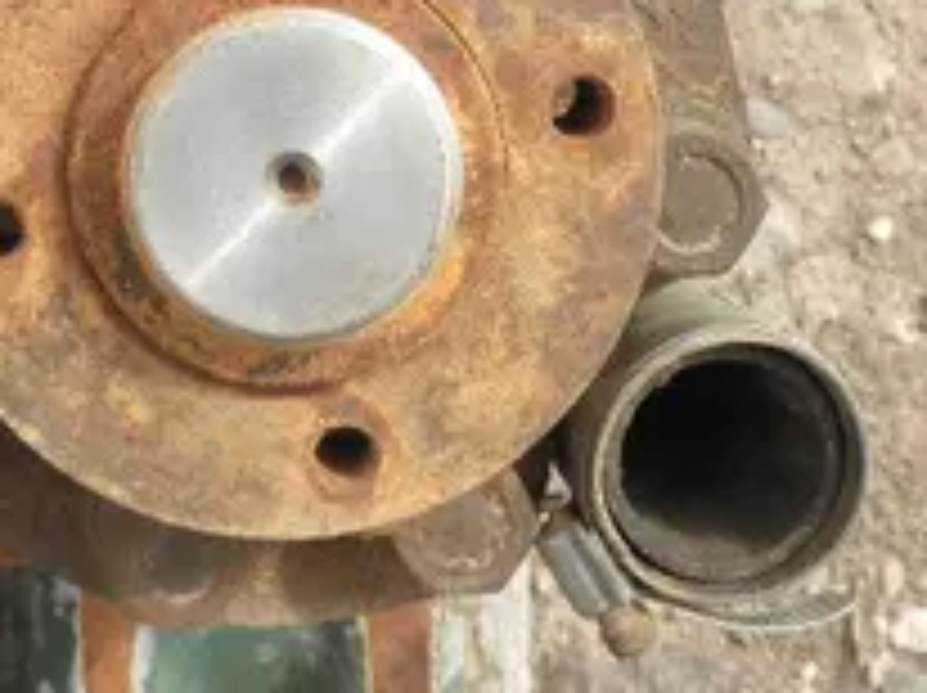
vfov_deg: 21.3
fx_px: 1819
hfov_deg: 28.3
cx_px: 284
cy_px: 144
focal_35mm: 68
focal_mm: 6.1
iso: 64
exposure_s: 1/500
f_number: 3.2
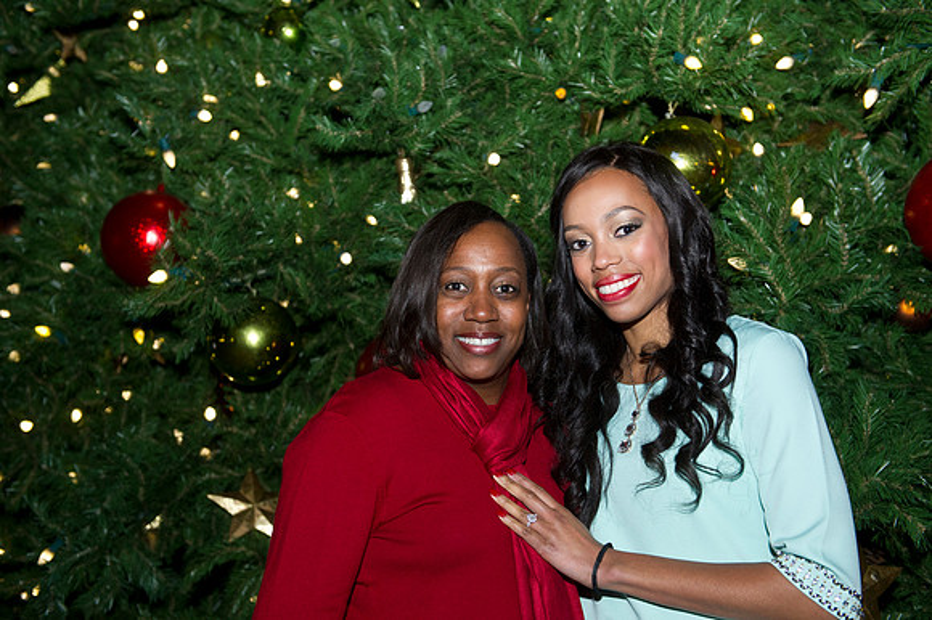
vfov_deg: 28.0
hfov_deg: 41.1
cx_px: 466
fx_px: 1242
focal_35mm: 48
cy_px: 310
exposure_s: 1/125
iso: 3200
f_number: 4
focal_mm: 48
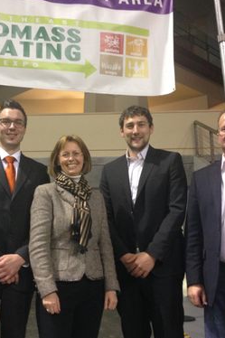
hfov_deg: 28.4
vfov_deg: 41.9
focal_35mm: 47
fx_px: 441
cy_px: 171
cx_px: 68
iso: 200
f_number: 2.4
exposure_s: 1/20
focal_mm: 4.12
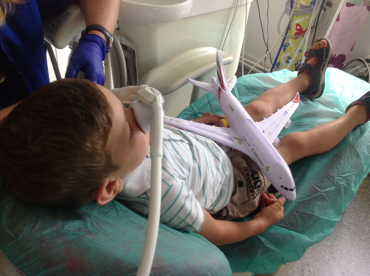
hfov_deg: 52.7
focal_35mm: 35
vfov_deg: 40.6
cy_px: 138
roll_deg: -9.3
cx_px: 185
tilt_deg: -39.2
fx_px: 374
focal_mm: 4.28
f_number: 2.4
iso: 50
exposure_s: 1/20
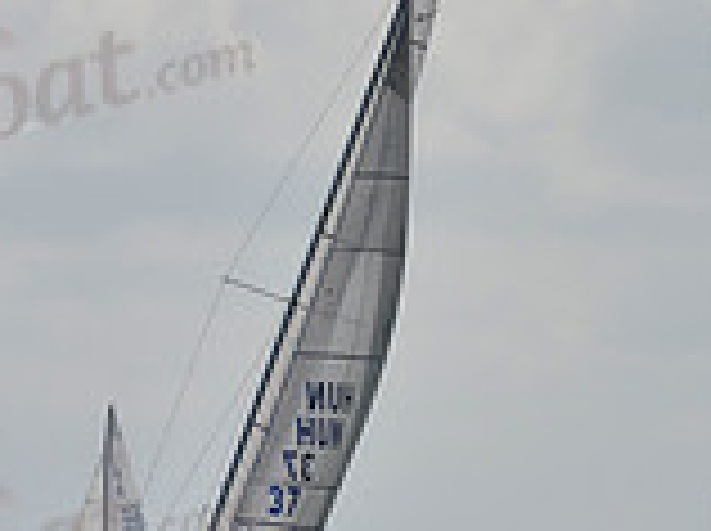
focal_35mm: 779
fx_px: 15976
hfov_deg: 2.5
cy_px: -176
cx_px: 488
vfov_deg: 1.9
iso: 280
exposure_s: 1/2500
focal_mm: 220
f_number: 8
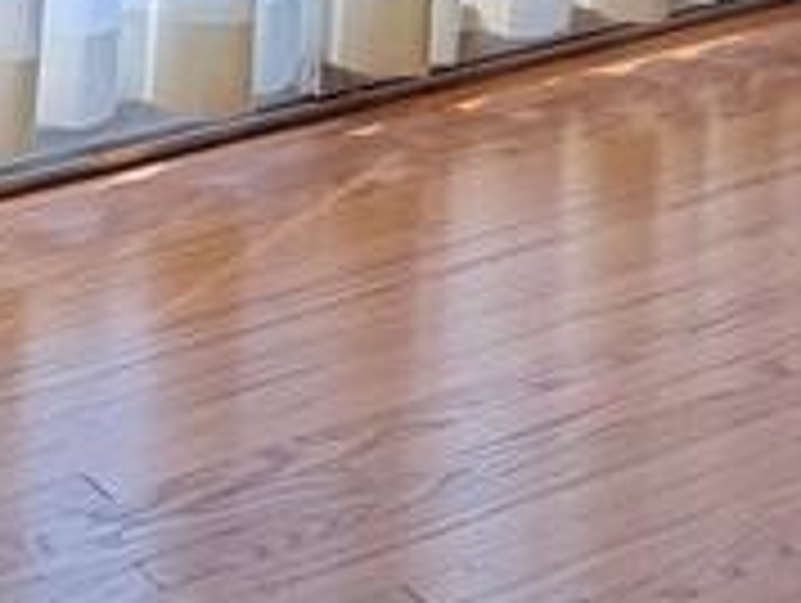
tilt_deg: -1.2
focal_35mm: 138
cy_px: -1004
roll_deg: -3.0
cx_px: 1778
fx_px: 3198
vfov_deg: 9.3
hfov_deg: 12.1
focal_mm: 6.76
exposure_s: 1/170
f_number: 1.78
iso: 80
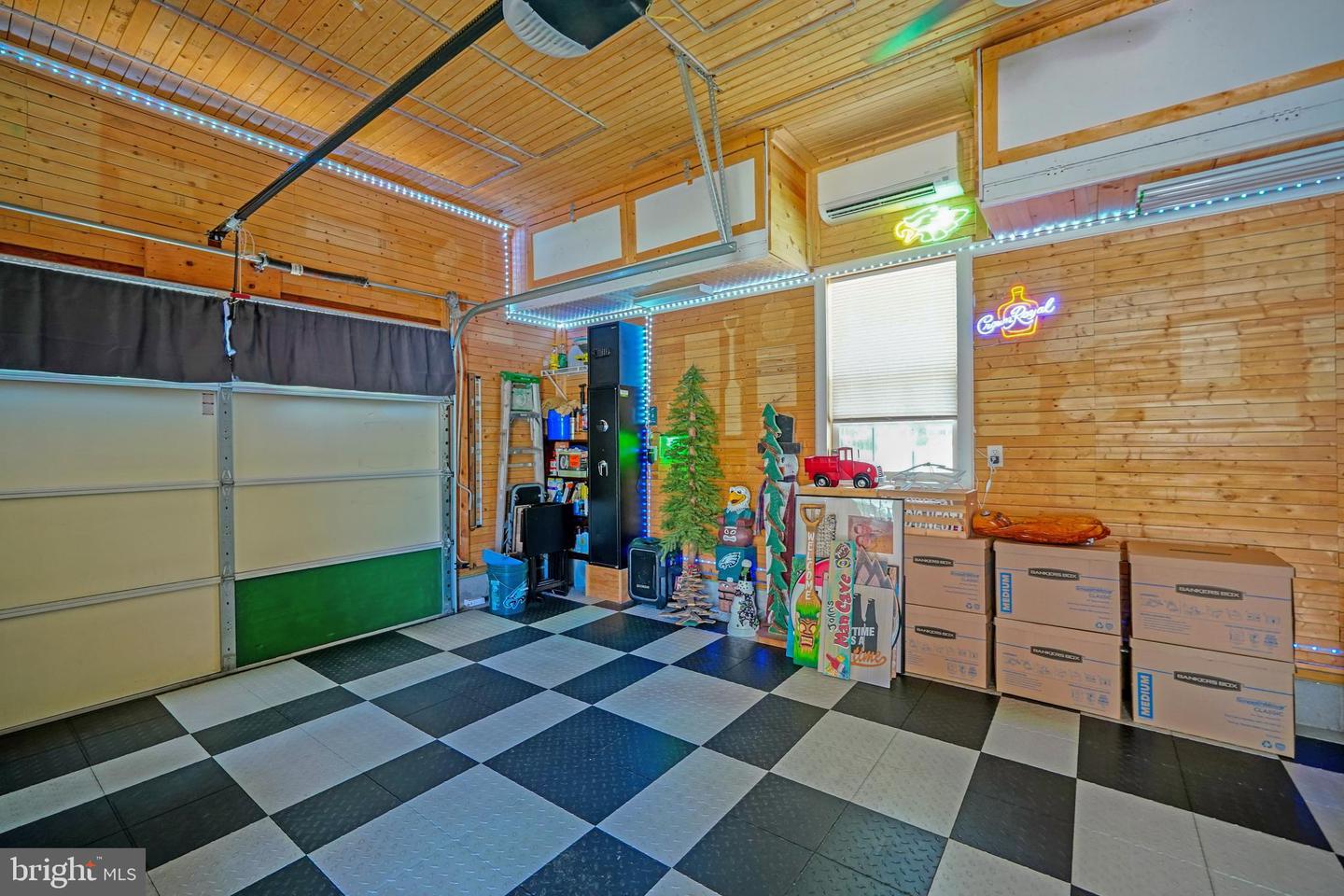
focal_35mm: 15
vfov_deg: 77.3
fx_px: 560
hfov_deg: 100.4
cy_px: 448
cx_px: 672
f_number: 2.8
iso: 500
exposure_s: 1/30
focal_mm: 10
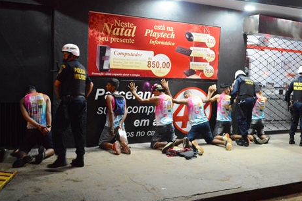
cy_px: 104
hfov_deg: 42.4
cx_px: 188
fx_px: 386
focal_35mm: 46
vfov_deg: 29.2
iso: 3200
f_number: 3.8
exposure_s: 1/25
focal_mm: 22
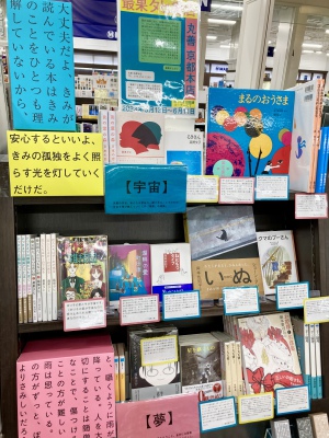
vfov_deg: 63.4
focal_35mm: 28
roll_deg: -4.1
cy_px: 219
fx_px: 355
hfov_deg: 49.7
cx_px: 164
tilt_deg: -19.6
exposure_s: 1/120
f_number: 1.8
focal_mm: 3.99
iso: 80
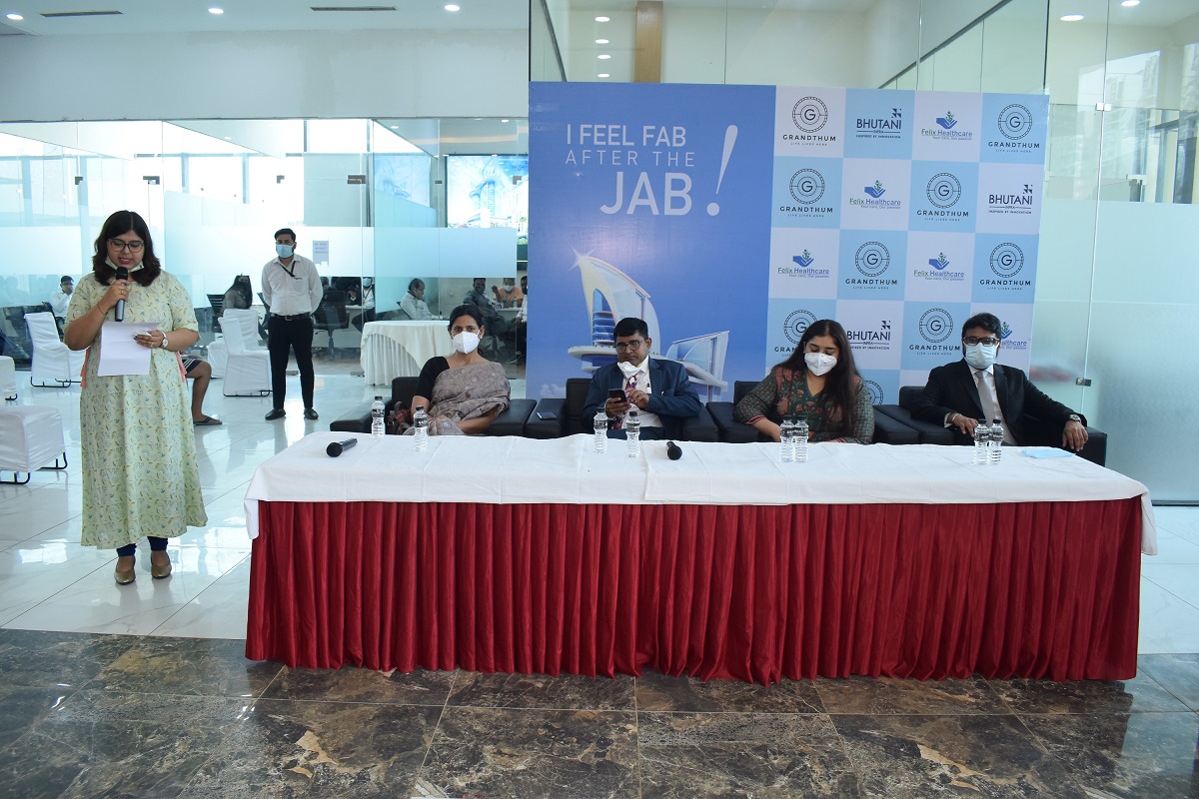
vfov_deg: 47.9
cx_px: 600
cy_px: 400
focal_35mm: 27
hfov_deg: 67.4
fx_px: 899
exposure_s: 1/125
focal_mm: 18
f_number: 5.6
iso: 800
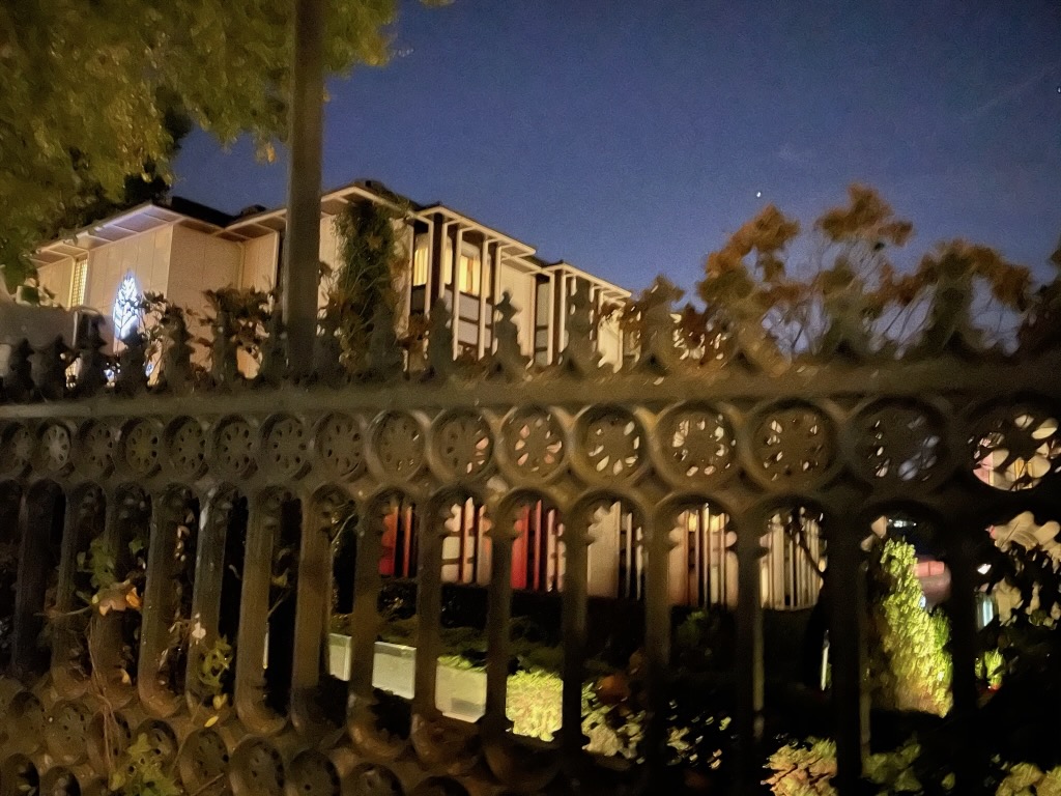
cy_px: 398
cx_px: 530
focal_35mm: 26
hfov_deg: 67.3
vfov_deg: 53.1
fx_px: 797
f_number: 1.6
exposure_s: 1/4
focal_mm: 4.2
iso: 2000
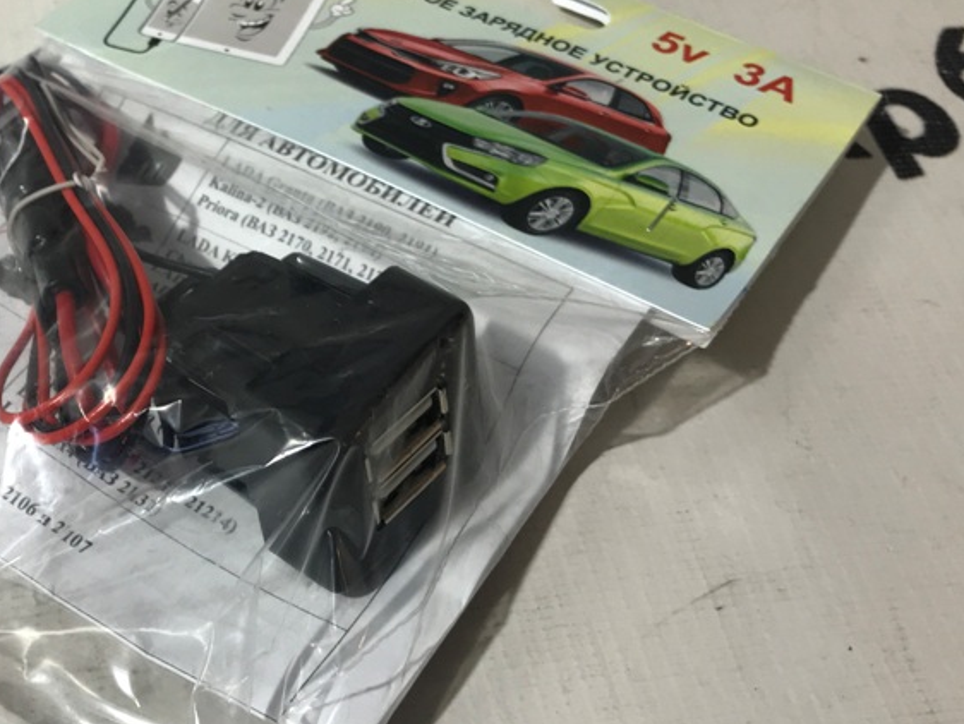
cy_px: 321
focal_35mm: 51
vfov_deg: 28.6
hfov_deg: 36.7
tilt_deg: -51.5
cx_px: 254
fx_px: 1421
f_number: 1.8
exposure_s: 1/100
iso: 40
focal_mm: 3.99
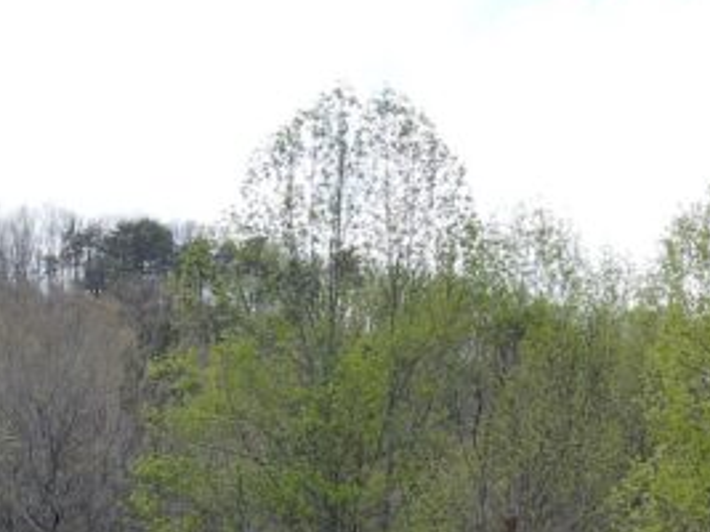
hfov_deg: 20.8
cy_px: 857
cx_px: 64
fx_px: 1886
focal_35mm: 92
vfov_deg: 14.7
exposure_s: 1/200
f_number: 2.8
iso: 100
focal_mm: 4.5
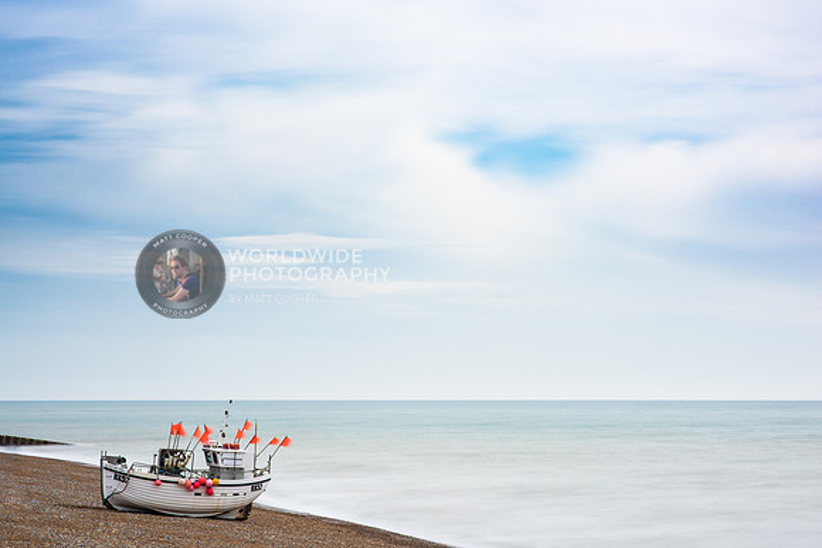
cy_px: 274
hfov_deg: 23.5
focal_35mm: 86
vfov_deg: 15.8
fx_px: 1973
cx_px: 411
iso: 64
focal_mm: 85
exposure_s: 17
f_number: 16
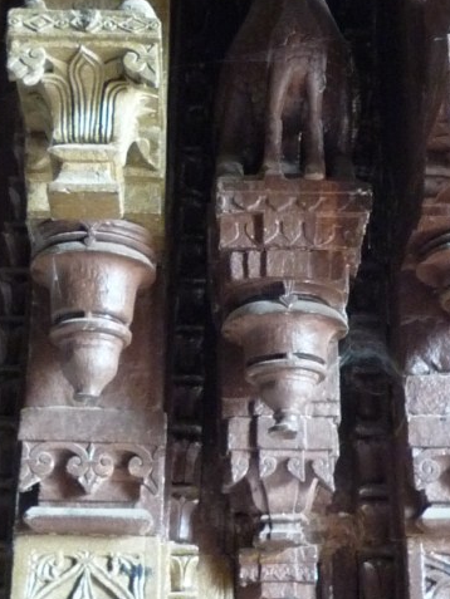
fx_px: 1351
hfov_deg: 18.9
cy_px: 173
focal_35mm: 78
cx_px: 288
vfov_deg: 24.8
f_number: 2.8
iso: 400
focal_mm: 4.5
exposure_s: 1/30
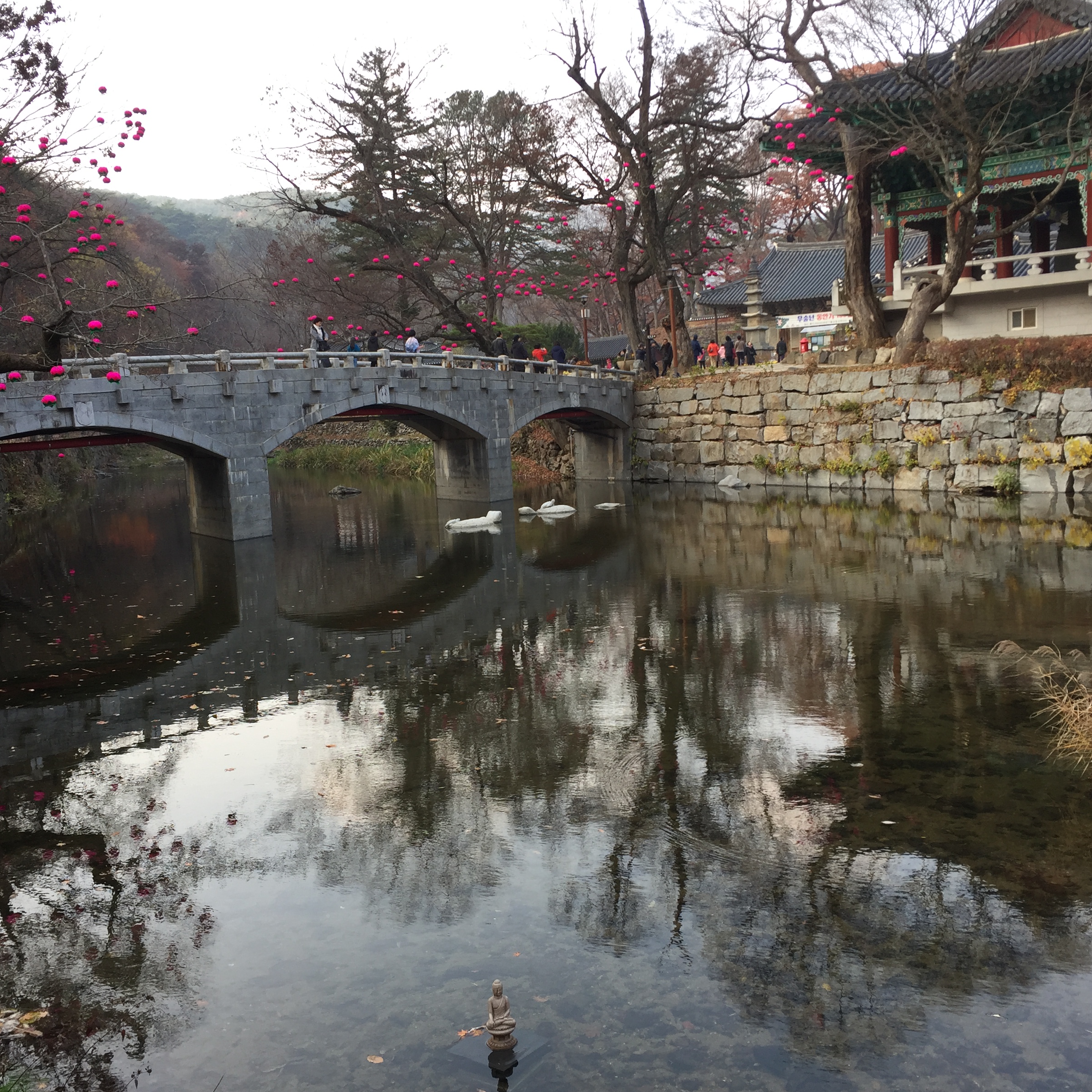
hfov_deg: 47.2
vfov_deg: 47.2
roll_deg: +1.8
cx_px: 525
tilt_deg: -6.8
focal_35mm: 35
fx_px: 1249
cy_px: 556
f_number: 2.2
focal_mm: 4.15
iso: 32
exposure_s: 1/151
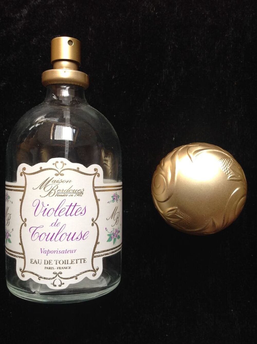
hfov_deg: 40.6
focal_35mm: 35
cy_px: 172
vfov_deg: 52.7
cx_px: 128
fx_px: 347
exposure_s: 1/15
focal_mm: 4.28
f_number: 2.4
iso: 64
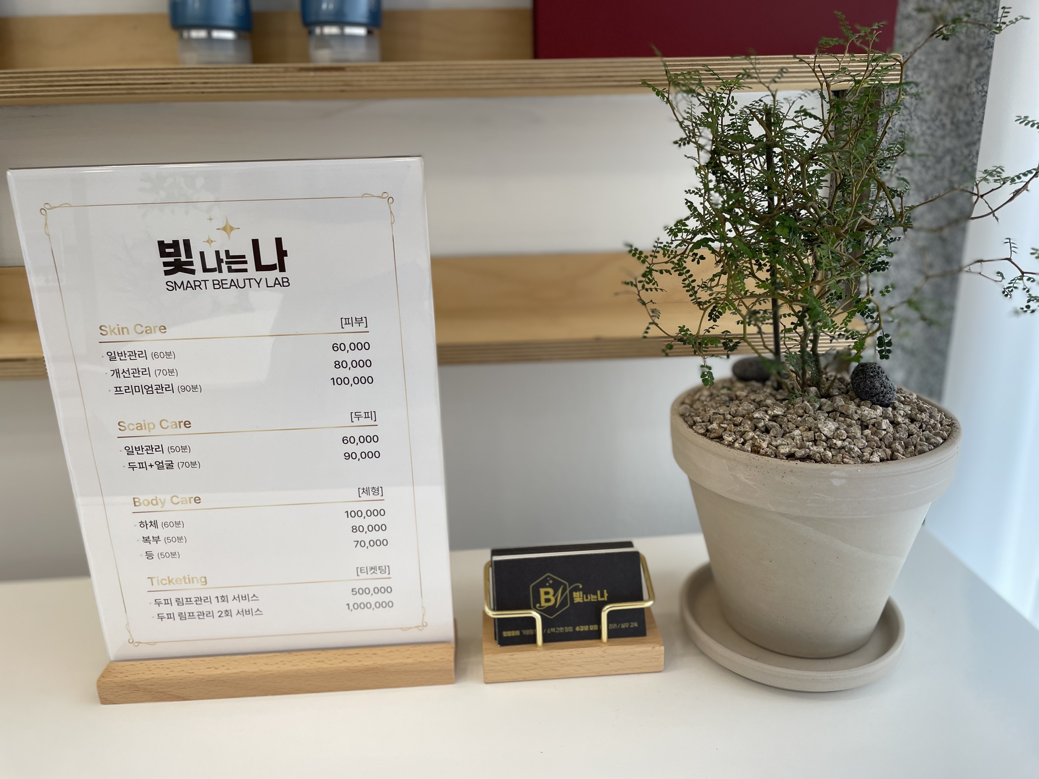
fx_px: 780
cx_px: 520
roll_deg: +1.6
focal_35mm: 26
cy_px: 390
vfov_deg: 53.1
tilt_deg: -17.3
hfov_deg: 67.3
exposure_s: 1/120
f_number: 1.6
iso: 40
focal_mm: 4.2
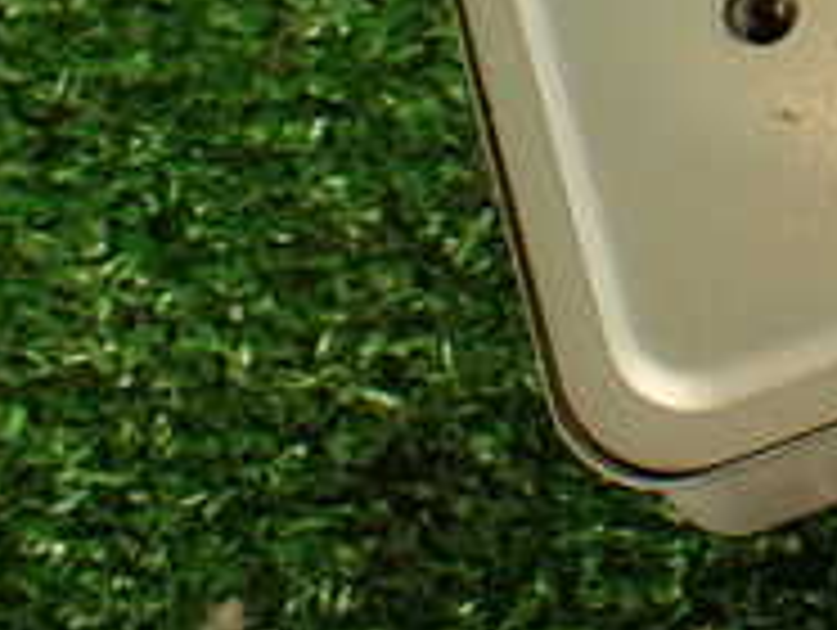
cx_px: 1161
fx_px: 2494
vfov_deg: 13.5
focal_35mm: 103
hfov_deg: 17.6
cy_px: -328
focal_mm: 5.79
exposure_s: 1/60
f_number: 3.2
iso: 100
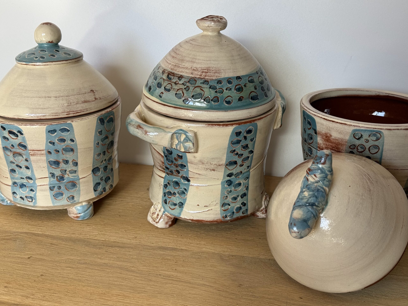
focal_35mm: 48
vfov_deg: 30.3
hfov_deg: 39.7
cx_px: 204
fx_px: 566
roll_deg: +0.4
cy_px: 153
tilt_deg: -20.4
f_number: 1.78
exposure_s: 1/349
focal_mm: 6.76
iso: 64
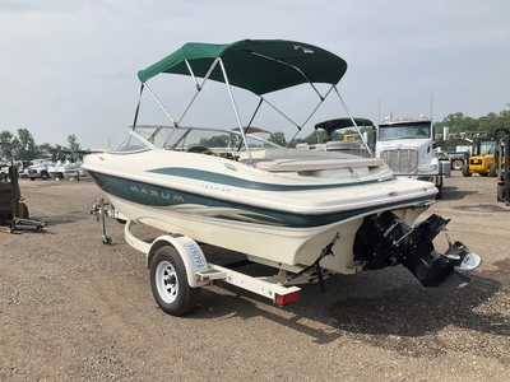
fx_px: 427
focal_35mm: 29
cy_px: 191
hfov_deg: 61.7
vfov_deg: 48.2
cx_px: 255
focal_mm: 3
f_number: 1.8
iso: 25
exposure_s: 1/2801
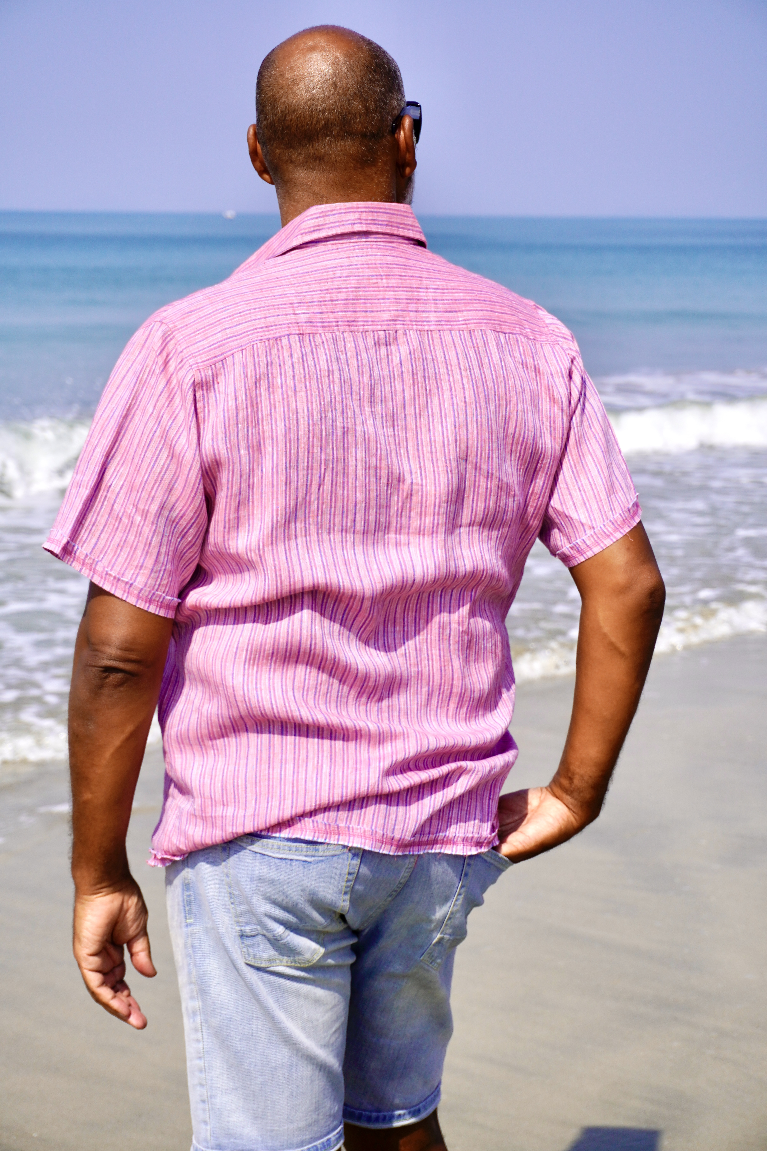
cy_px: 576
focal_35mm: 75
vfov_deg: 27.0
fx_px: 2397
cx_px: 384
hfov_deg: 18.2
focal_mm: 50
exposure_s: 1/1000
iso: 100
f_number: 5.6
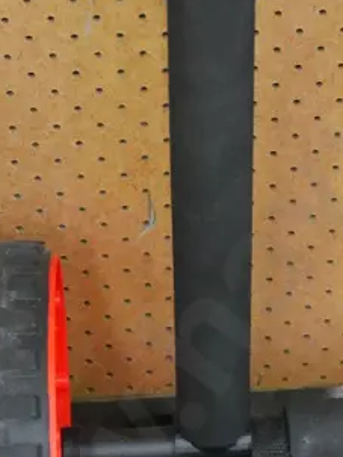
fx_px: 1966
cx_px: 400
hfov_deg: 9.8
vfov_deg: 13.2
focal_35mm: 149
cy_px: 91
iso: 3200
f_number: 4.8
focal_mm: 22
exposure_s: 1/25
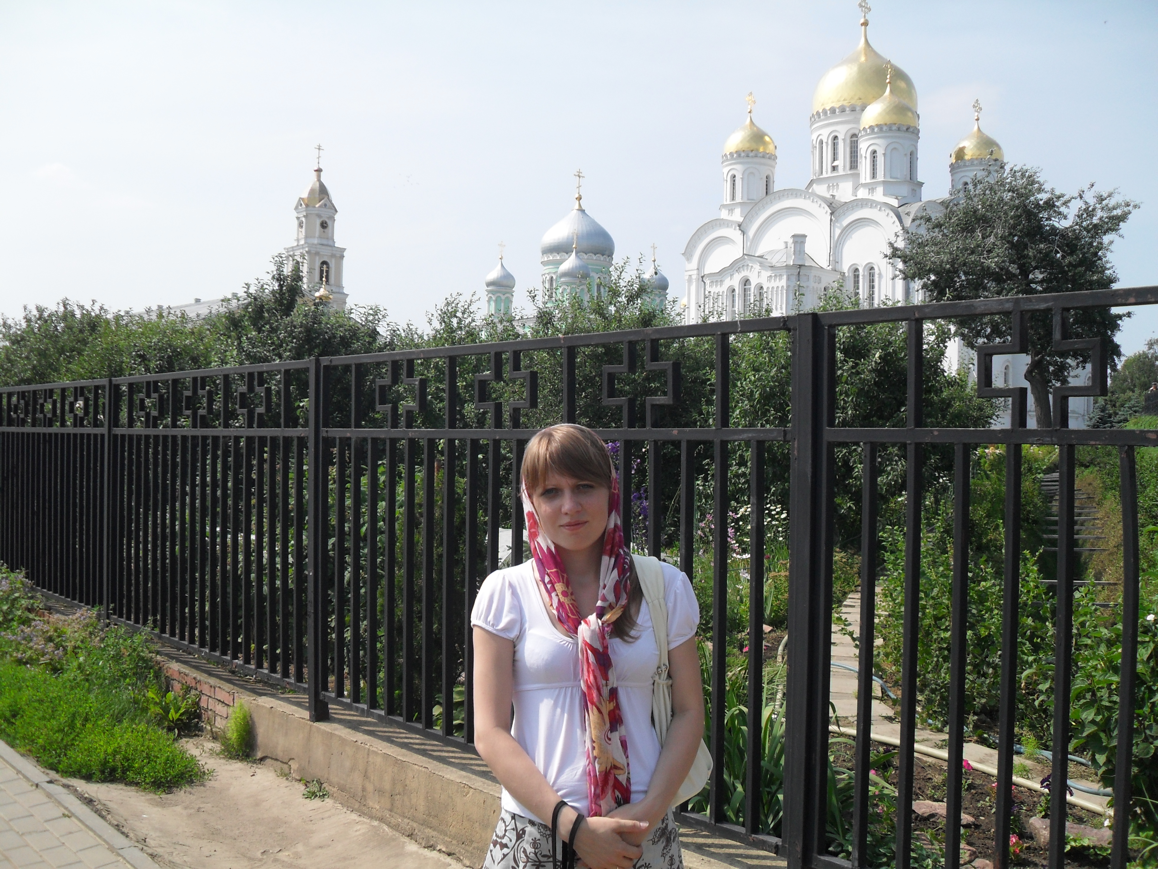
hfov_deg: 52.6
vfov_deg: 40.7
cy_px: 434
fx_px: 1171
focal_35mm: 35
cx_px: 579
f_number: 8.9
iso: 100
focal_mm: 6.2
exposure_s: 1/125
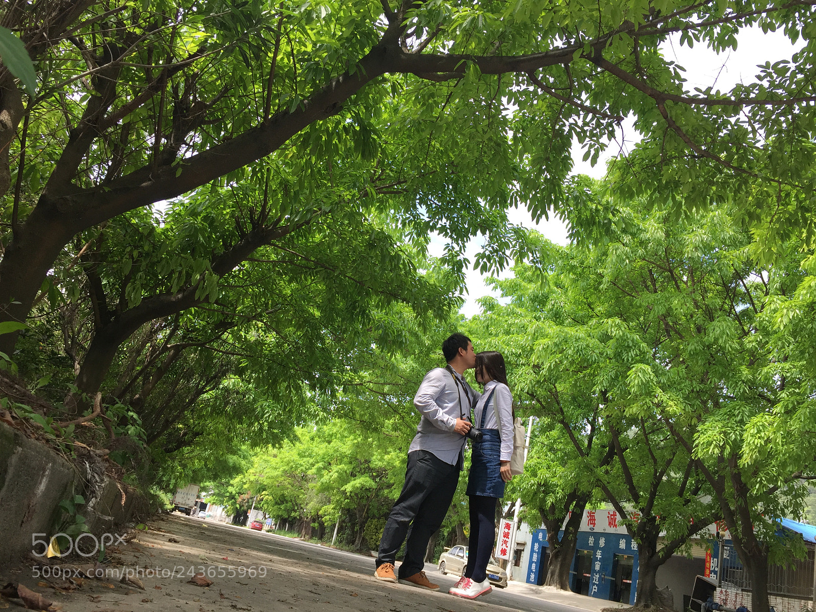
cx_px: 408
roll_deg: -13.9
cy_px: 306
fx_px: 684
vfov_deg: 48.2
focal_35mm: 29
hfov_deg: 61.7
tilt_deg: +19.8
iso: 32
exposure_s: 1/460
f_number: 2.2
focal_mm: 4.15
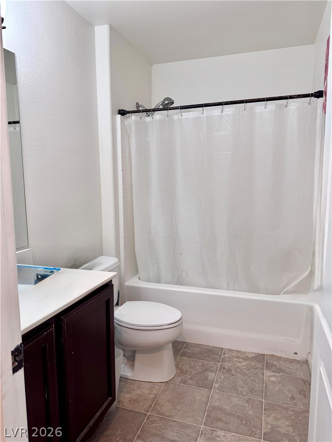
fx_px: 307
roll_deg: +0.1
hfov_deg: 56.8
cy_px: 221
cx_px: 166
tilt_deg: -7.5
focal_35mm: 24
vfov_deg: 71.6
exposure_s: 1/60
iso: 320
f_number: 1.78
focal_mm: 6.76
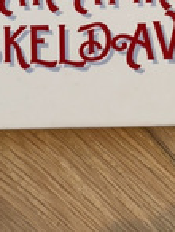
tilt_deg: -87.1
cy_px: -126
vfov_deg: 11.5
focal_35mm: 164
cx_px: 80
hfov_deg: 9.1
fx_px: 1102
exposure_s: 1/100
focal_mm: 6.76
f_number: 1.78
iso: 50
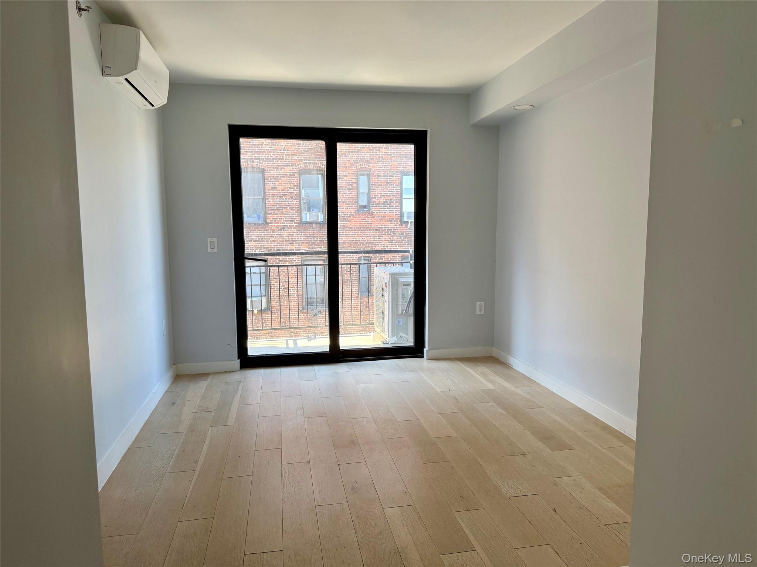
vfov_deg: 56.8
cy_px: 284
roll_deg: -0.3
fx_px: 525
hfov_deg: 71.6
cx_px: 378
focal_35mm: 24
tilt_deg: -6.6
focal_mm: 6.76
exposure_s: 1/231
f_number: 1.78
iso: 125
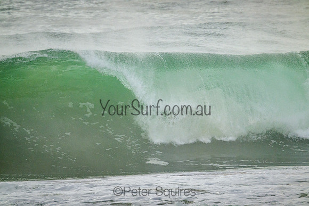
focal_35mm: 800
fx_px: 6868
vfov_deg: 1.7
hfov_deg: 2.6
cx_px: 154
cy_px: 103
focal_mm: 800
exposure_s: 1/2500
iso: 2000
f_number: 11
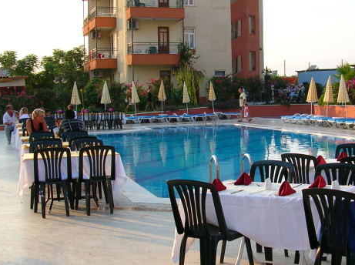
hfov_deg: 33.3
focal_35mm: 57
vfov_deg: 25.6
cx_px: 255
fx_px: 583
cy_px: 148
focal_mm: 5.8
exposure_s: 1/320
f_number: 2.8
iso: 71
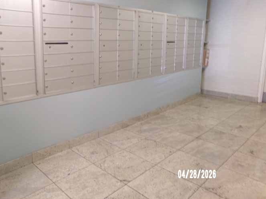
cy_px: 80
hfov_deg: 61.2
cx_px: 109
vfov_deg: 48.0
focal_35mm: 29
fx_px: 223
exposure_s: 1/17
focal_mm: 4.3
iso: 458
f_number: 3.7
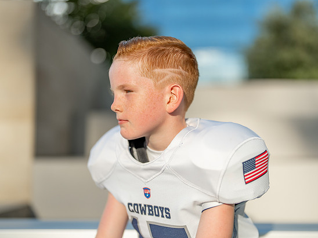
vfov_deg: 26.6
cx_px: 164
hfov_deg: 34.9
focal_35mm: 55
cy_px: 119
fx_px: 505
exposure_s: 1/6400
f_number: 1.2
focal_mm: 50
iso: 100
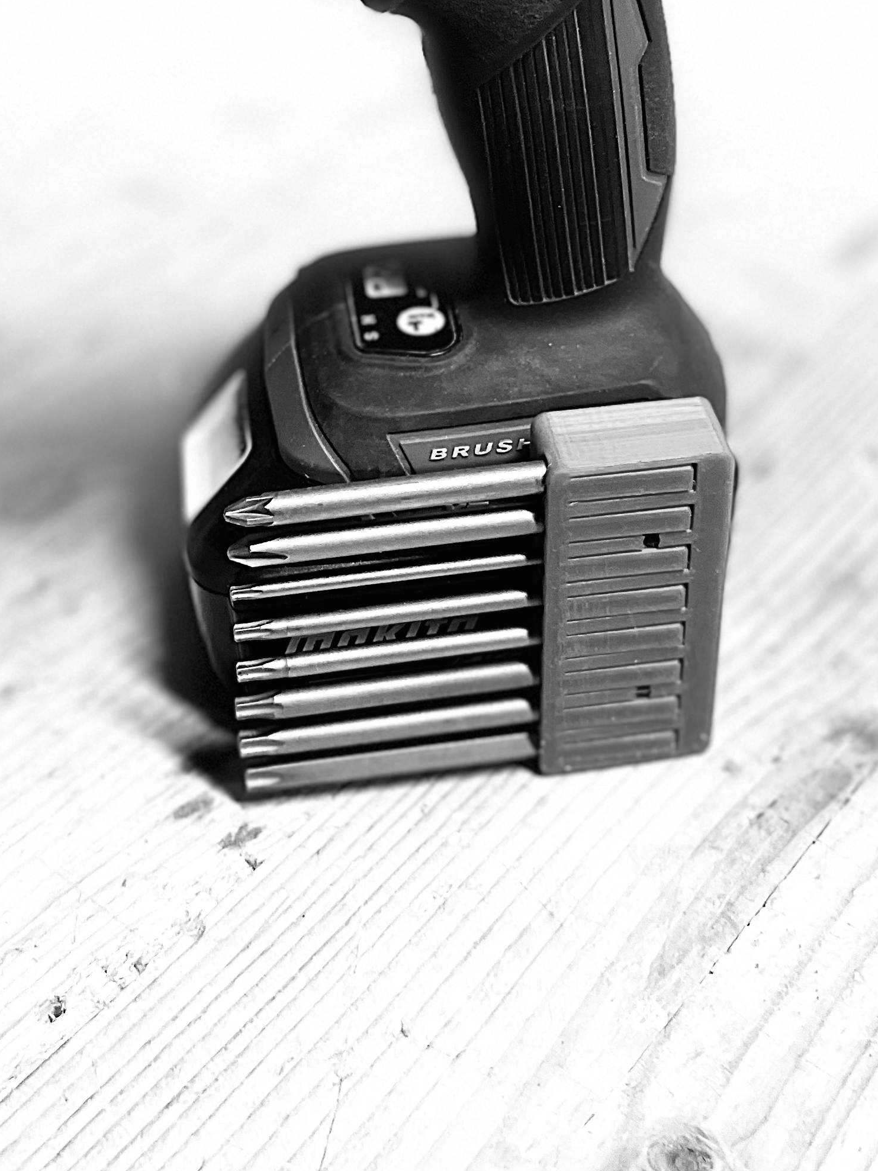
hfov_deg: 27.5
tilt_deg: -31.5
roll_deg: -0.2
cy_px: 206
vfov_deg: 34.8
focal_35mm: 53
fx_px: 1793
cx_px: 499
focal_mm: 5.7
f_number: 1.5
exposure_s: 1/50
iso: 250
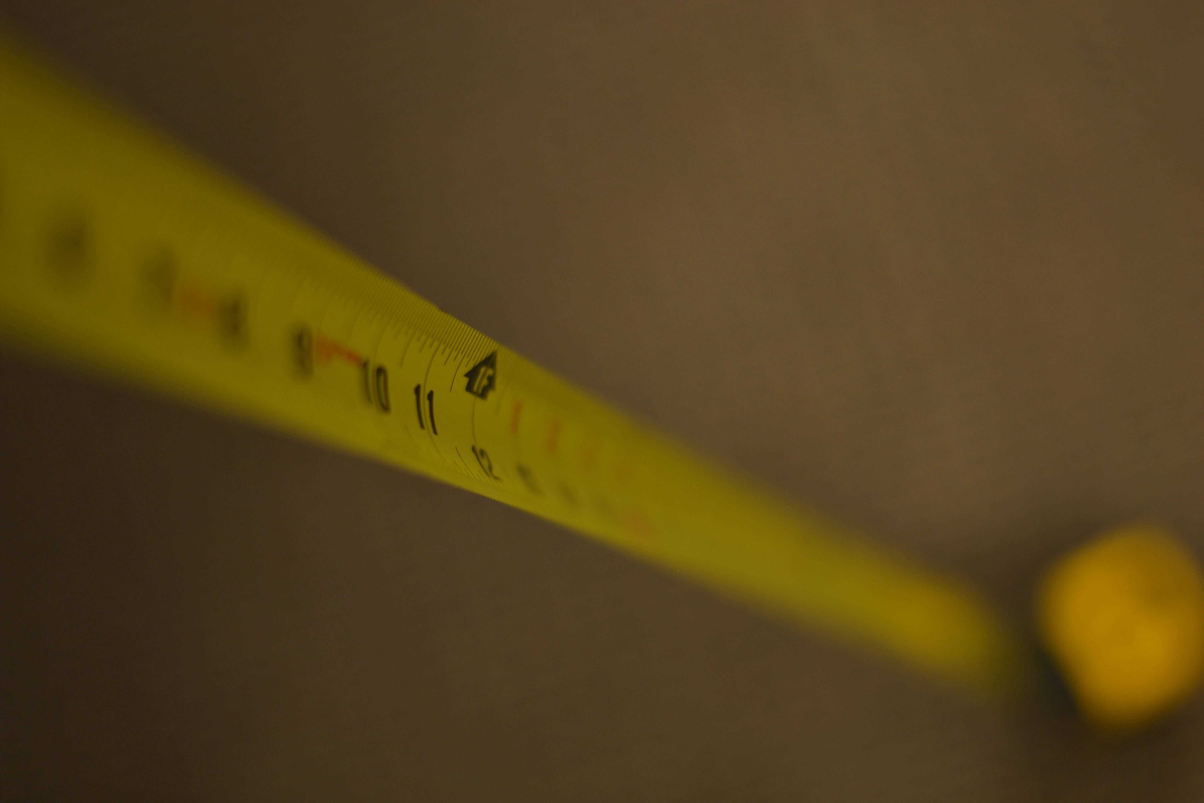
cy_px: 402
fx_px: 2508
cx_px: 602
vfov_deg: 18.2
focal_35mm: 75
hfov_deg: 27.0
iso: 100
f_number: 1.8
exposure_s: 1/60
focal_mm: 50
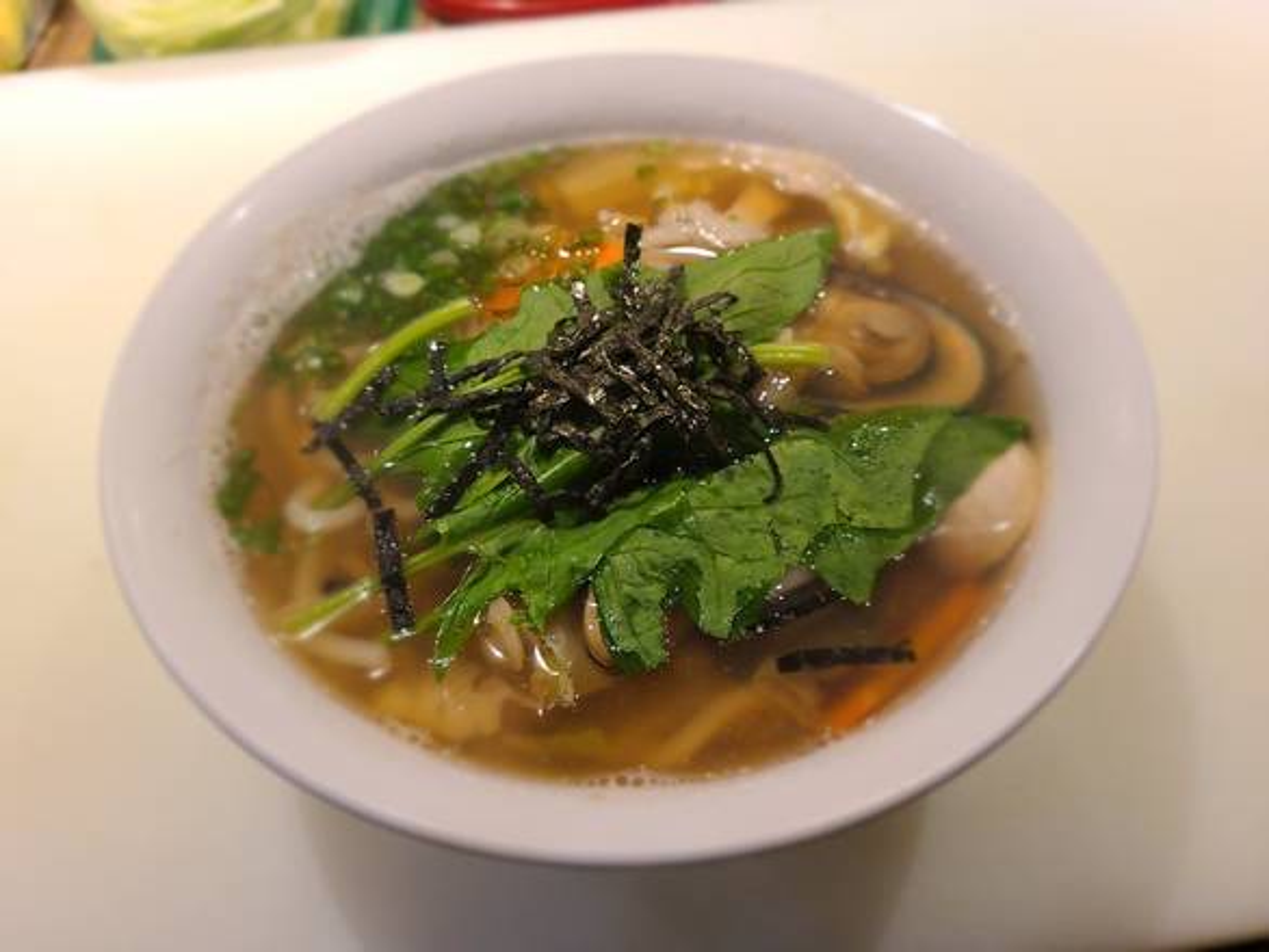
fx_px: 954
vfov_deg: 53.1
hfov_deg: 67.3
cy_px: 476
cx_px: 634
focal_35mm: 26
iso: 320
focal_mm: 5.4
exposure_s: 1/60
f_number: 1.8
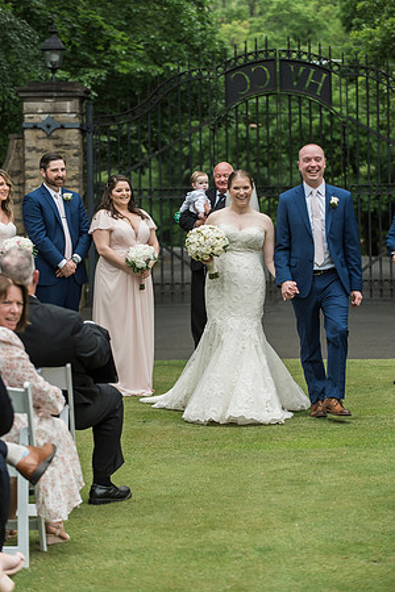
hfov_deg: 11.8
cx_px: 198
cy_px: 296
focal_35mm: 116
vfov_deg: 17.6
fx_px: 1909
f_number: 4
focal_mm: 116
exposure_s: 1/1600
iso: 800
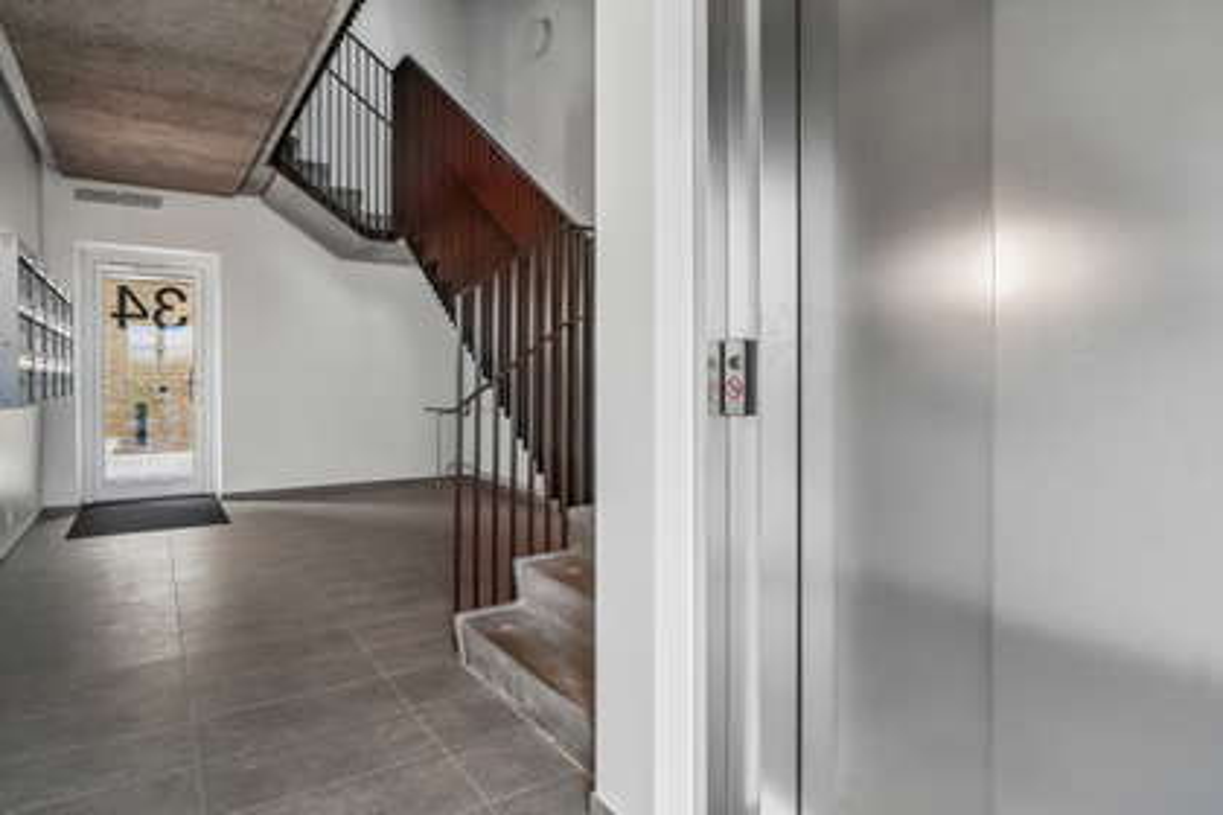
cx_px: 612
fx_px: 662
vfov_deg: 63.2
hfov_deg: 85.4
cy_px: 408
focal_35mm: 20
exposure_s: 1/160
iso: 200
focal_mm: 13
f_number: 8
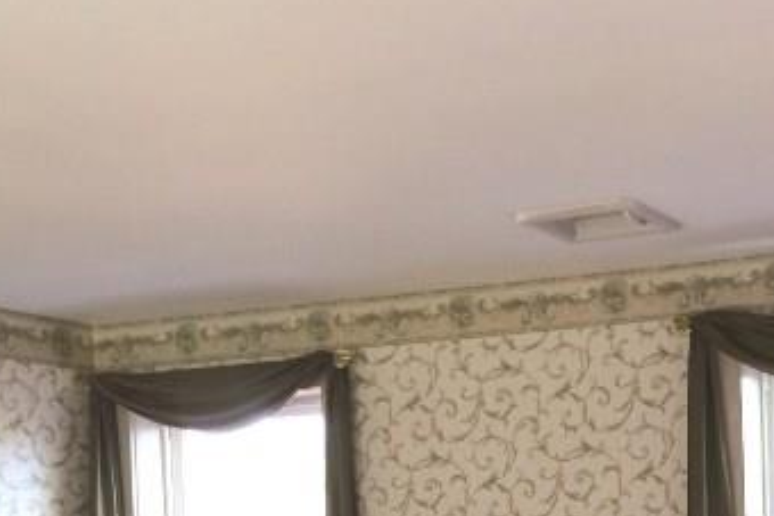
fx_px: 1527
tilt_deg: -4.5
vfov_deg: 18.2
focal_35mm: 71
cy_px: 632
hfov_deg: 27.1
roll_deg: +2.0
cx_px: 738
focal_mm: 4.15
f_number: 2.2
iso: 80
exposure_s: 1/30
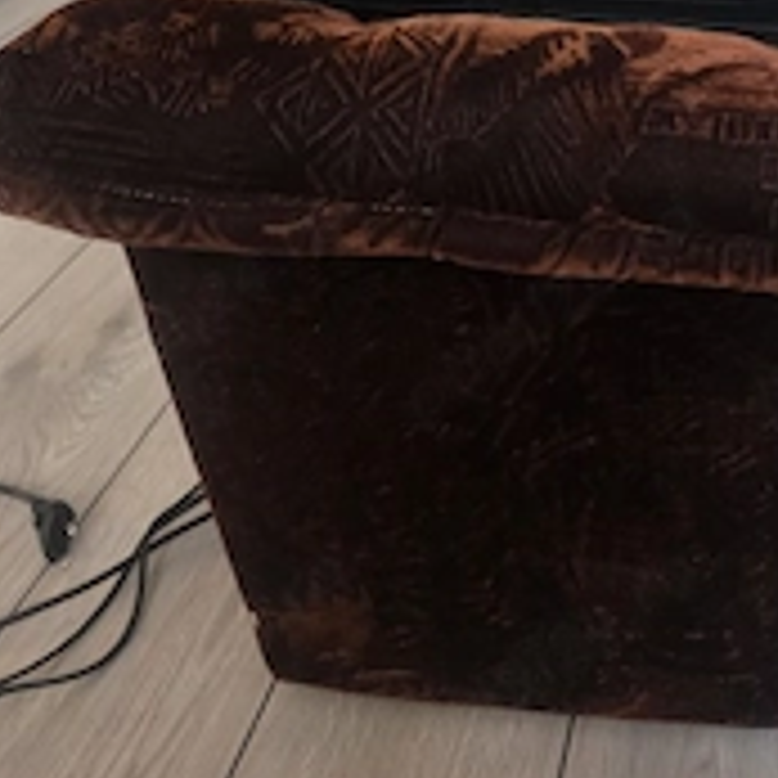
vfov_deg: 33.3
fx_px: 1195
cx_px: 639
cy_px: 13
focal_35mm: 47
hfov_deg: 34.8
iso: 1600
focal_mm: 6.3
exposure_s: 1/16.7
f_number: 1.7
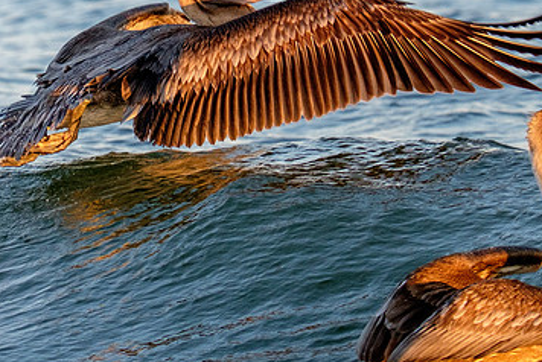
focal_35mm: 698
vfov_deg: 2.0
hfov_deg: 3.0
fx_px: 10517
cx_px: 122
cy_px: 27
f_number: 5.6
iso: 800
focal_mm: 200
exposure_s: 1/1000
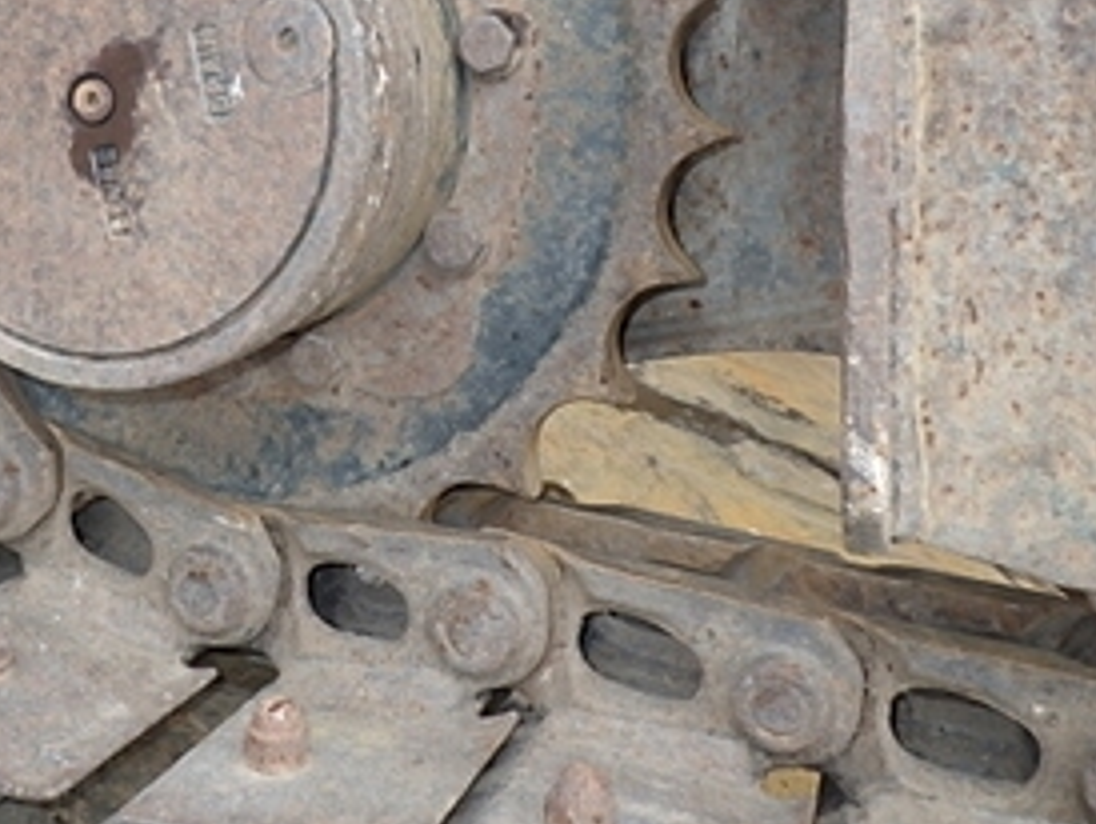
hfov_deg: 38.6
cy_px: 136
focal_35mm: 49
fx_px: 1553
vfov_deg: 28.9
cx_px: 392
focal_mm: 5
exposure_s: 1/160
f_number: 3.5
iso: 125
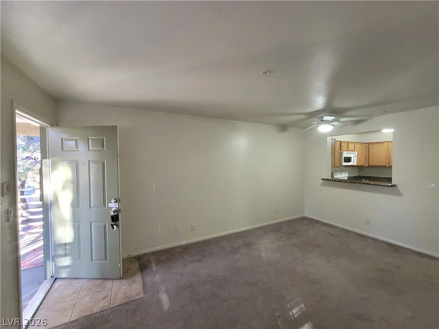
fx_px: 165
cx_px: 220
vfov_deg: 89.9
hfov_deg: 106.2
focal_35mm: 13
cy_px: 164
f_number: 2.2
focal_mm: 2.2
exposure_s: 1/40
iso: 320
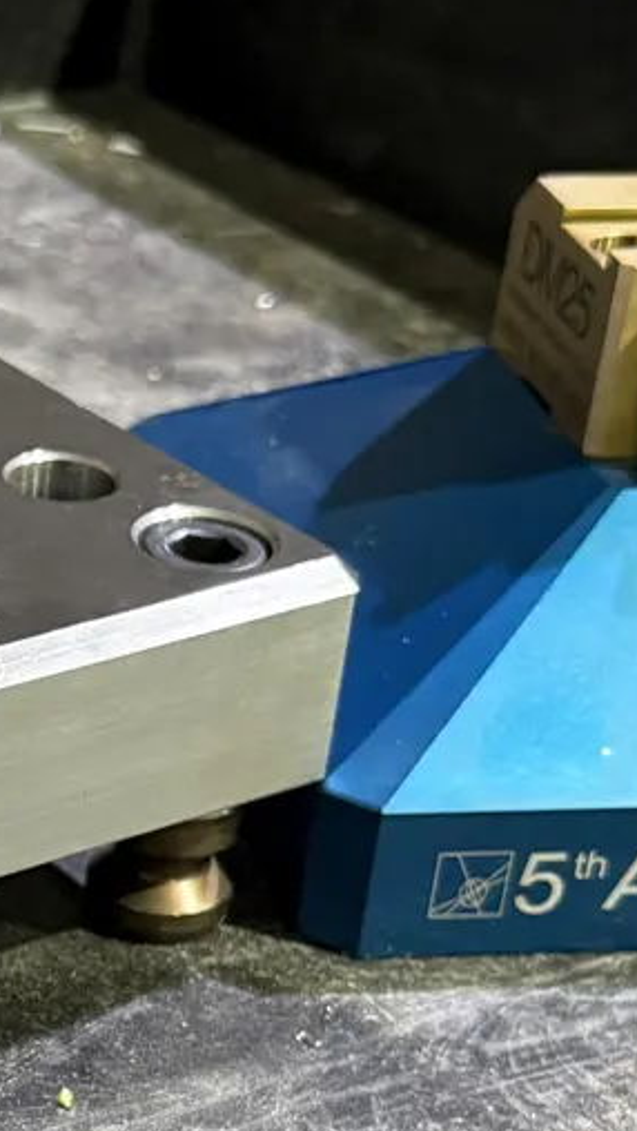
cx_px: -374
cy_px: 879
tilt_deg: -30.3
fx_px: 3091
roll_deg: -6.3
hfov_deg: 11.2
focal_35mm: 103
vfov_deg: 20.5
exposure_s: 1/60
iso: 400
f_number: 1.78
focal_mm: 6.76
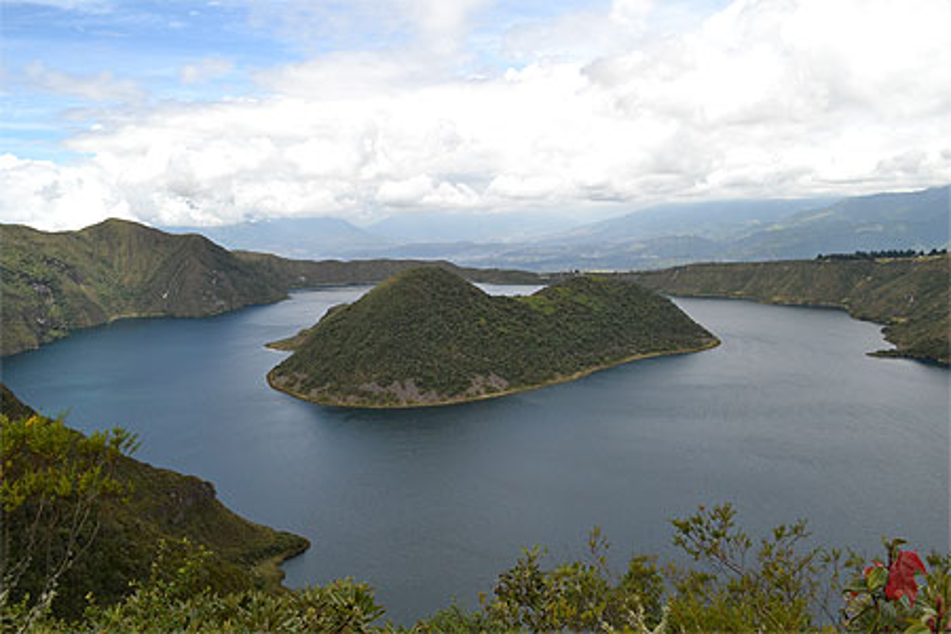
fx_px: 713
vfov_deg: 47.9
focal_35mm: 27
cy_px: 317
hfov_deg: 67.4
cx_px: 476
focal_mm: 18
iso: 800
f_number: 13
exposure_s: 1/640
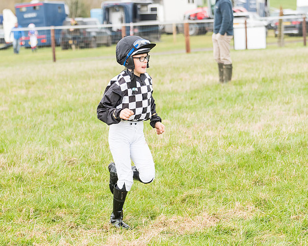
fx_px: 1324
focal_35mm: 145
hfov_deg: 13.3
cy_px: 123
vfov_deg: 10.6
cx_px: 154
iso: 400
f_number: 3.5
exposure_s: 1/1250
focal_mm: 86
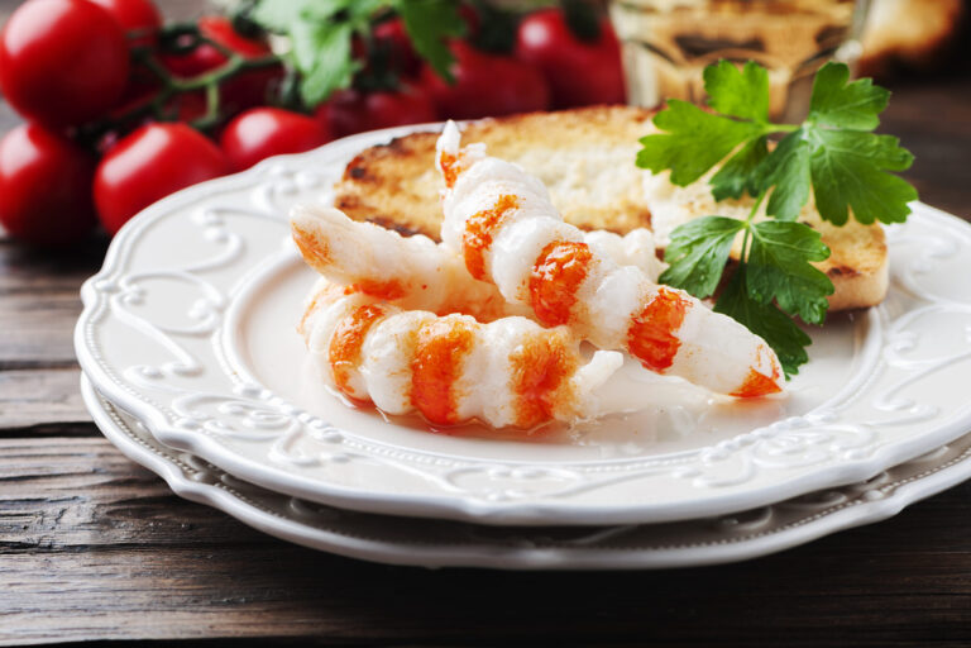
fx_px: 4248
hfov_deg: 13.0
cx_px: 486
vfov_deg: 8.7
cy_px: 324
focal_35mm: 158
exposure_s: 1/160
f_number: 5.6
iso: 100
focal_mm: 105
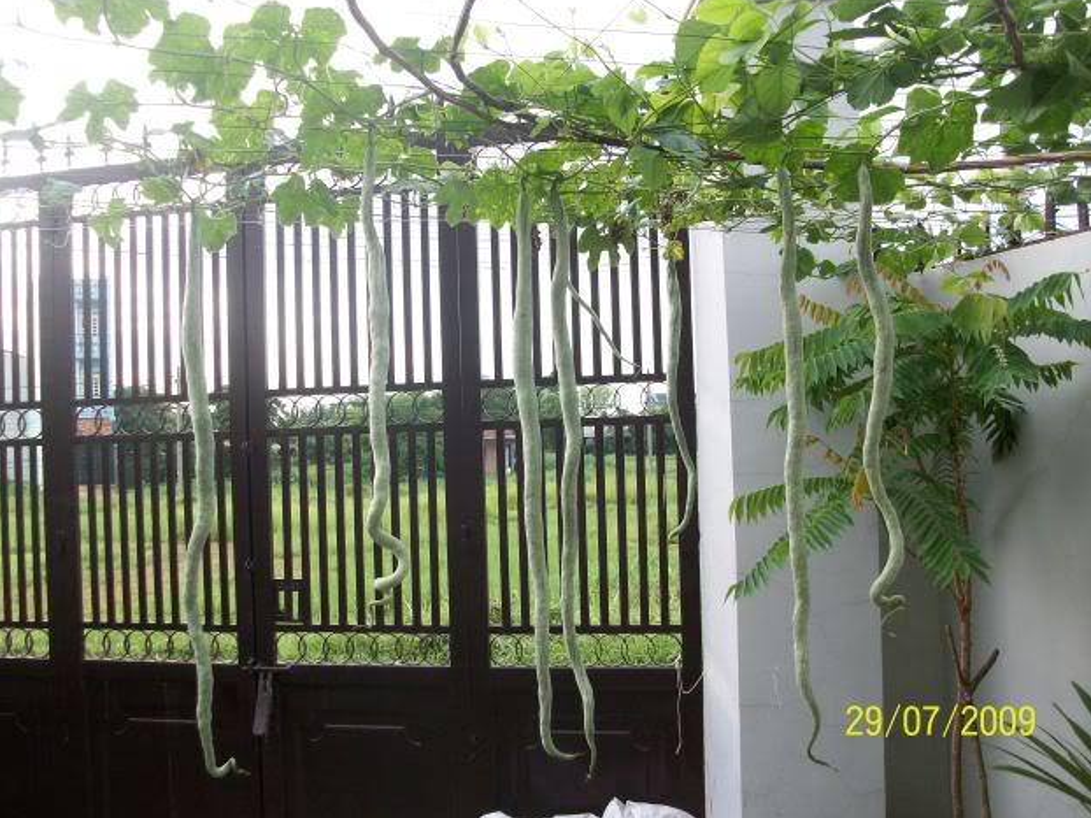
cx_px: 531
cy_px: 400
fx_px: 1103
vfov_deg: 40.7
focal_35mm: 35
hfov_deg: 52.6
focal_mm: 5.7
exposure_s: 1/102
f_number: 2.8
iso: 64
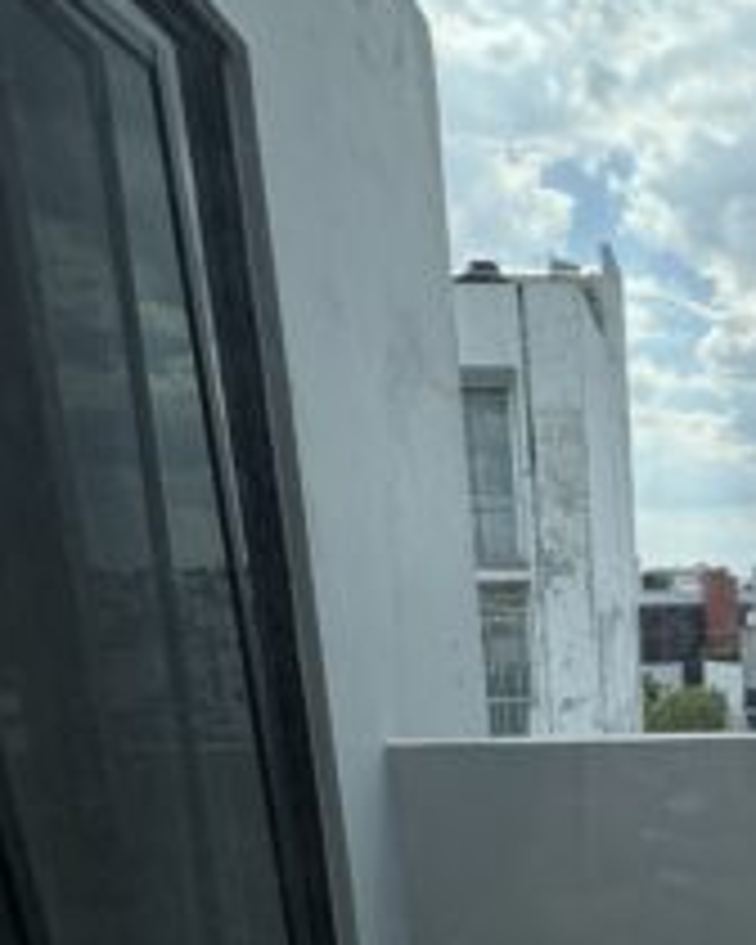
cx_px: 860
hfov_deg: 32.8
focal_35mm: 39
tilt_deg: -14.6
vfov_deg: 42.7
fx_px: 1091
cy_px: 860
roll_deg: -0.6
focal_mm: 2.22
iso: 50
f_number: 2.2
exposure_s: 1/1506
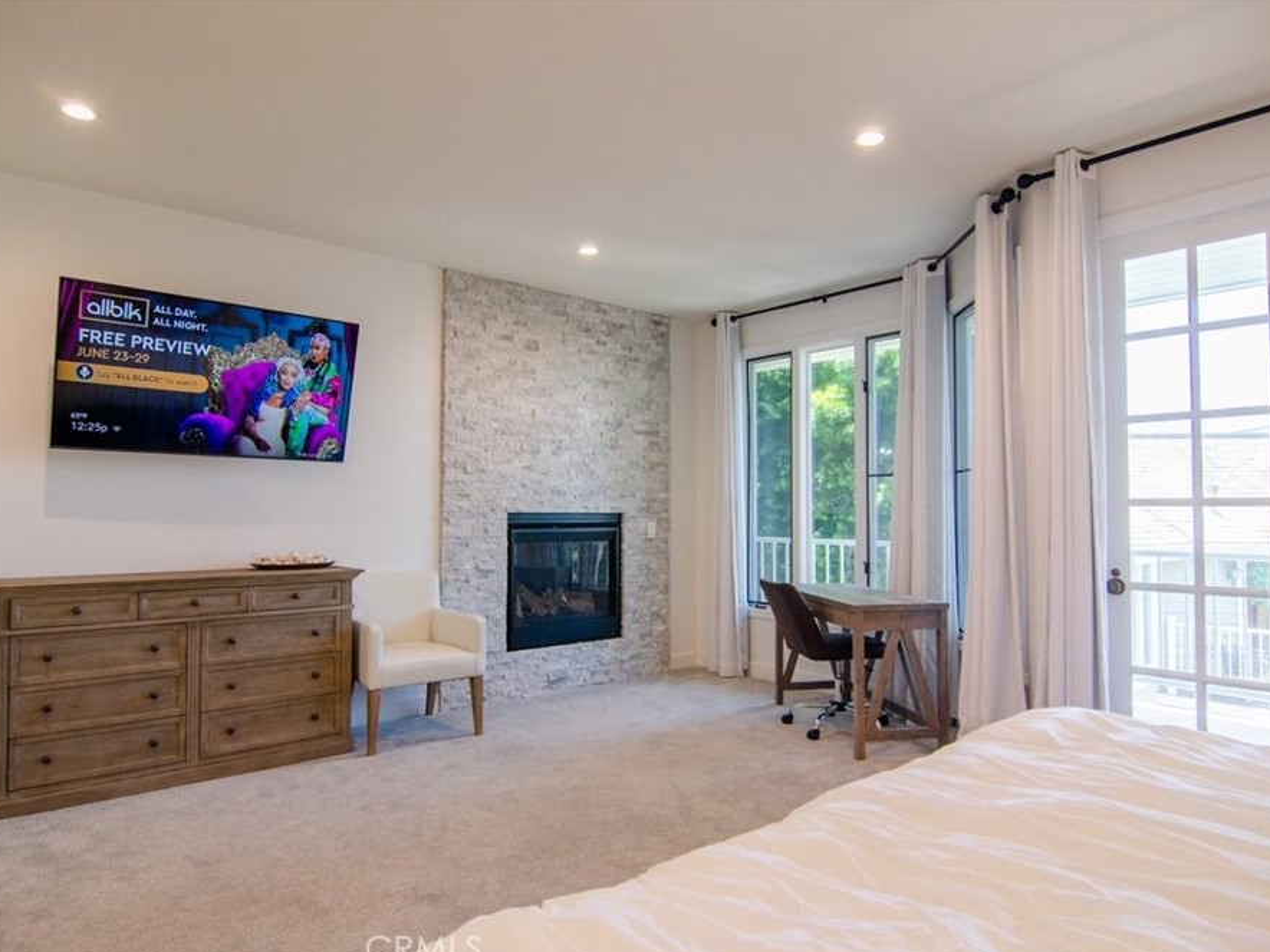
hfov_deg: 81.7
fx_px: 734
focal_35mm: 20
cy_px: 482
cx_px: 622
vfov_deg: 66.0
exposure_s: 1/125
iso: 250
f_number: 5.6
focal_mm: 12
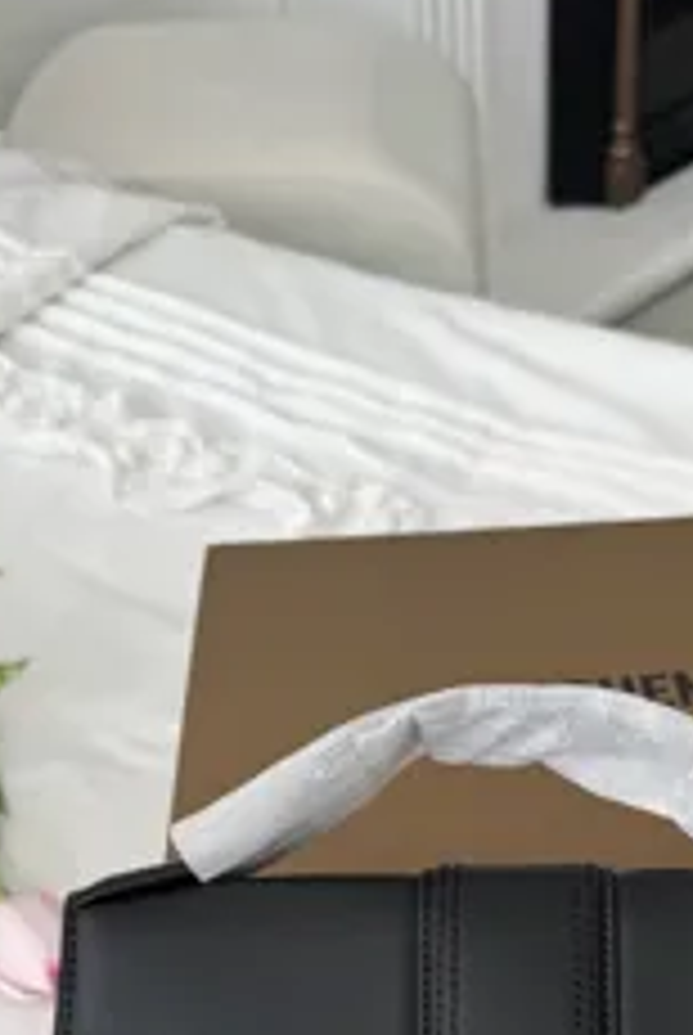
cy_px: 1048
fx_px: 1497
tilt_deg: -48.0
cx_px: 526
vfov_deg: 34.5
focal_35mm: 52
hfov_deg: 25.7
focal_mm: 6.76
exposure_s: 1/481
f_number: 1.78
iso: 80
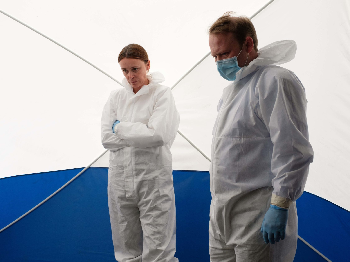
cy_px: 131
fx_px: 485
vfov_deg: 30.3
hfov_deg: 39.6
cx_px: 196
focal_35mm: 48
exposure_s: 1/250
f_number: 4
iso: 800
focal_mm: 29.2
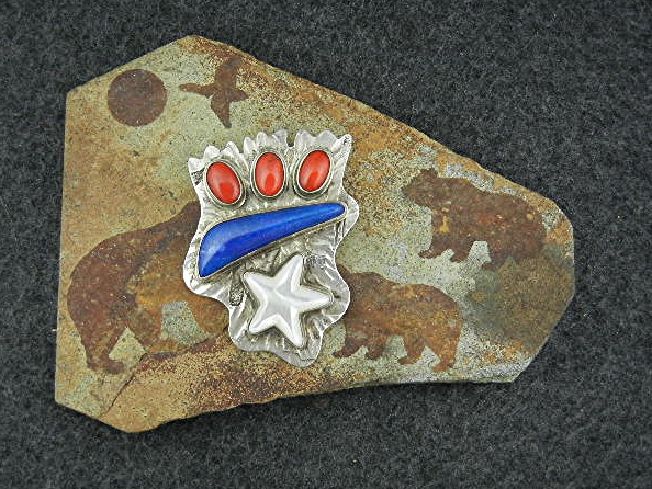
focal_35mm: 42
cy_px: 249
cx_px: 311
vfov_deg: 34.4
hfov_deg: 44.8
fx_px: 791
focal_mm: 7.1
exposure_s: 1/15.2
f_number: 3.7
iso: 400
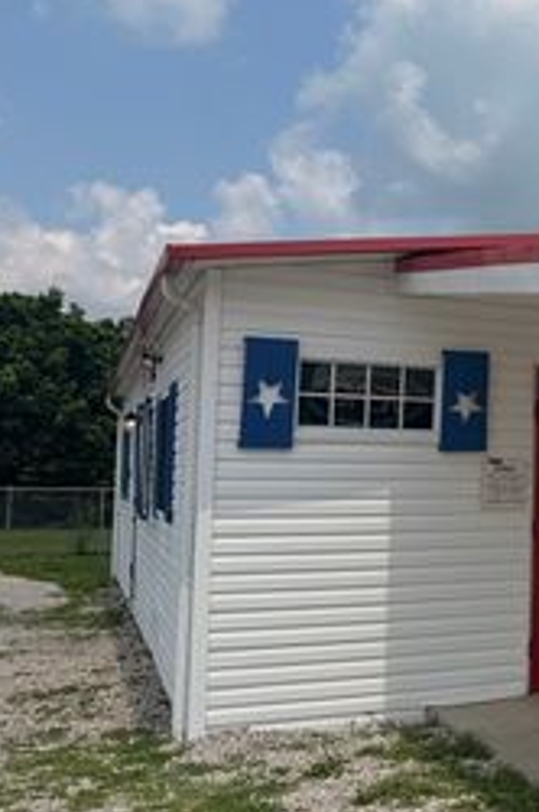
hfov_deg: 22.7
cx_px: 773
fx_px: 1126
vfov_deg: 39.6
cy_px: 385
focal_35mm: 50
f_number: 1.78
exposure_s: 1/8130
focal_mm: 6.76
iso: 80
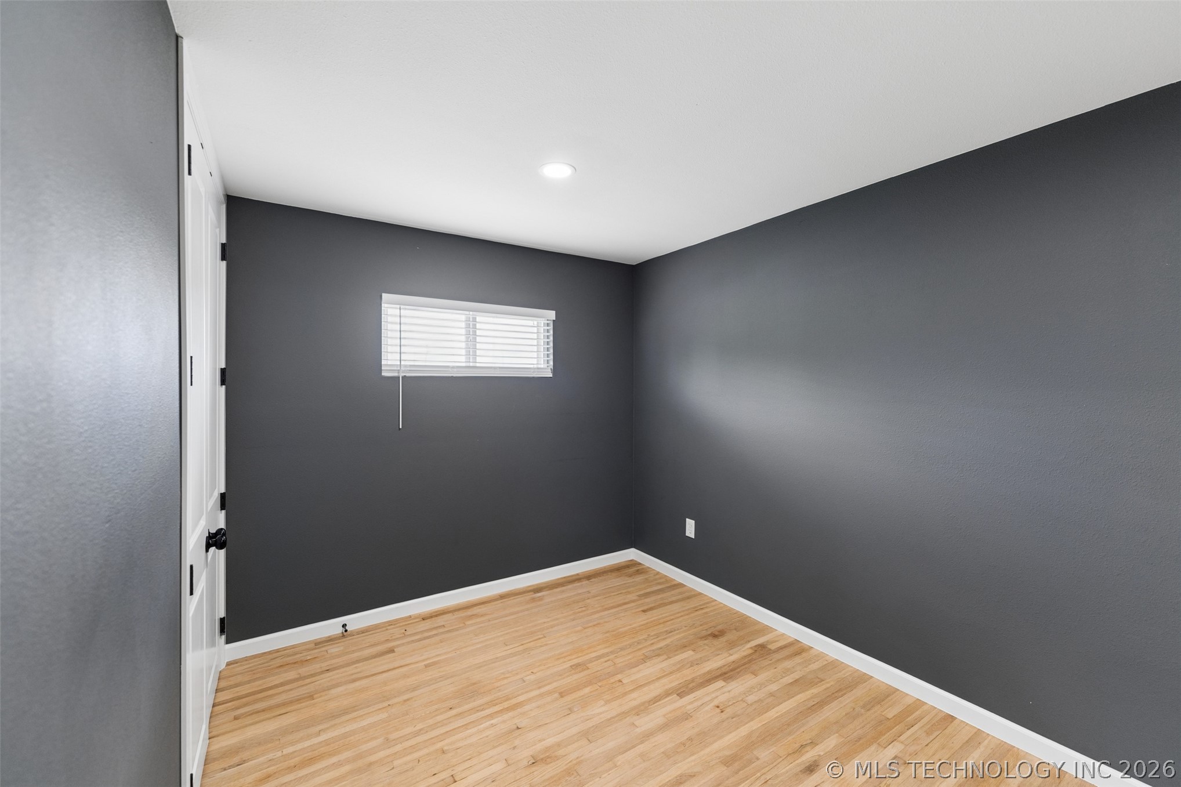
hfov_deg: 101.9
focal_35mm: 15
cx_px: 590
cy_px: 394
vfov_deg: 78.8
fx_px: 479
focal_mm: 14.6
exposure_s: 1/125
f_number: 2.8
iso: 400
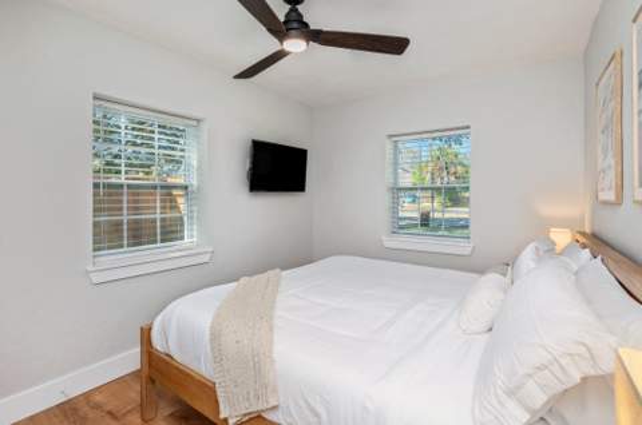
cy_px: 212
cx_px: 321
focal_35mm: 16
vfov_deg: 71.8
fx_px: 294
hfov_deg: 95.1
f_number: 9
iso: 320
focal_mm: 16.5
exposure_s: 1/30
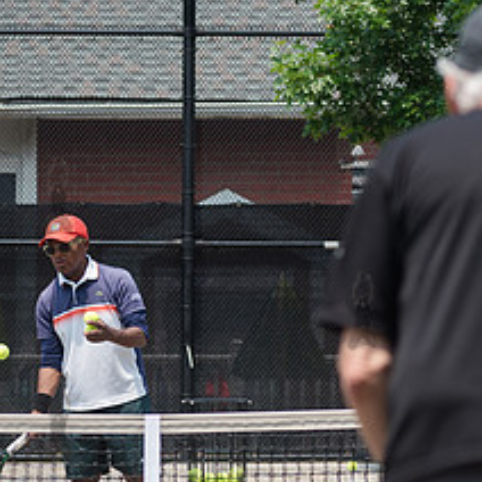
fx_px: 4899
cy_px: 260
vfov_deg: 5.6
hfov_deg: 5.6
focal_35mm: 311
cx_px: 291
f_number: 4.5
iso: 200
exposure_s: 1/1000
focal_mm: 112
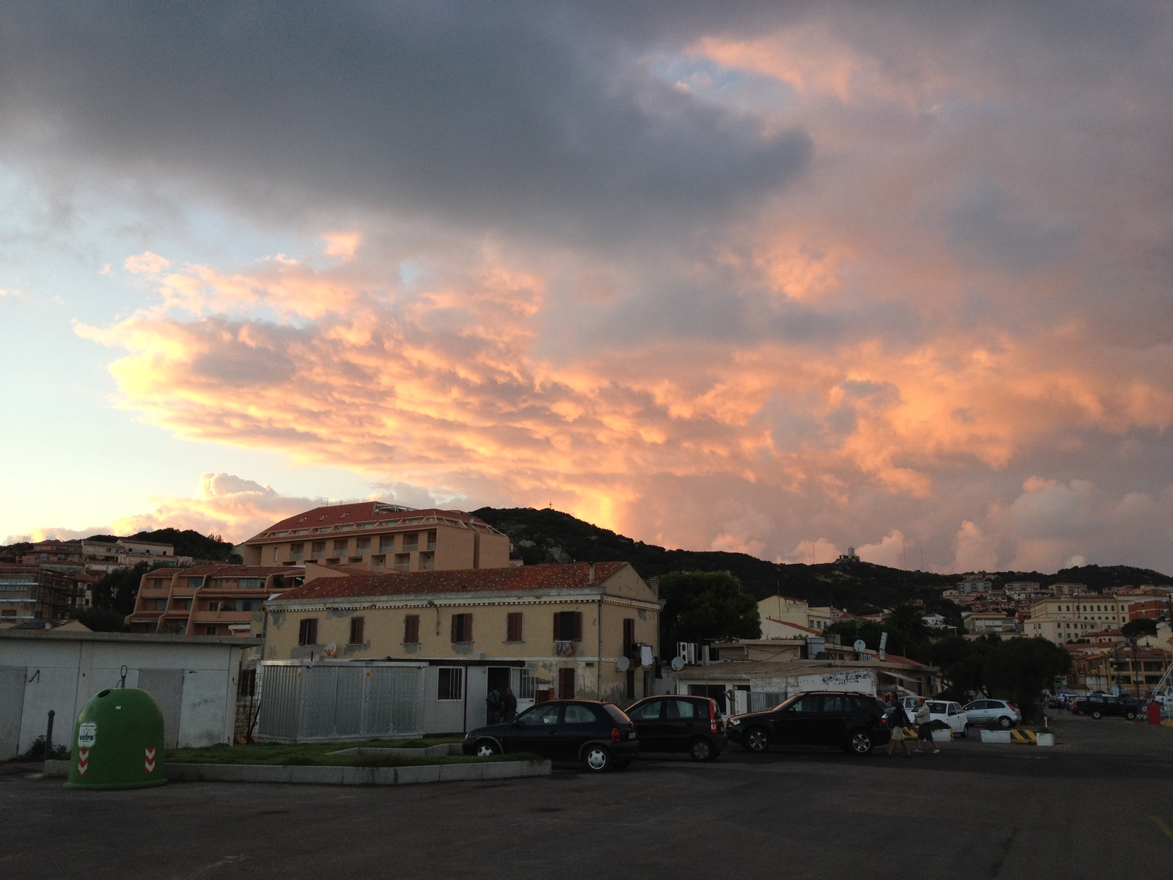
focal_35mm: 35
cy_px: 440
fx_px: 1186
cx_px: 586
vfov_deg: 40.7
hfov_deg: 52.6
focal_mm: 4.28
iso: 64
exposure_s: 1/120
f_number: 2.4
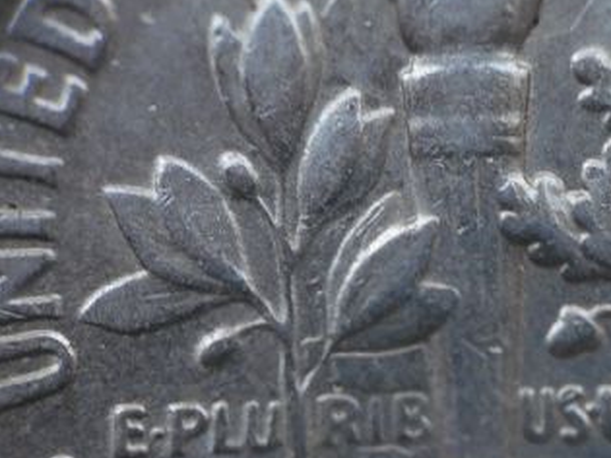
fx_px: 1676
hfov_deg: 20.6
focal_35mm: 95
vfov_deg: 15.5
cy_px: 276
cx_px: 409
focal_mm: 10.9
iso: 250
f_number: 4.4
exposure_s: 1/30
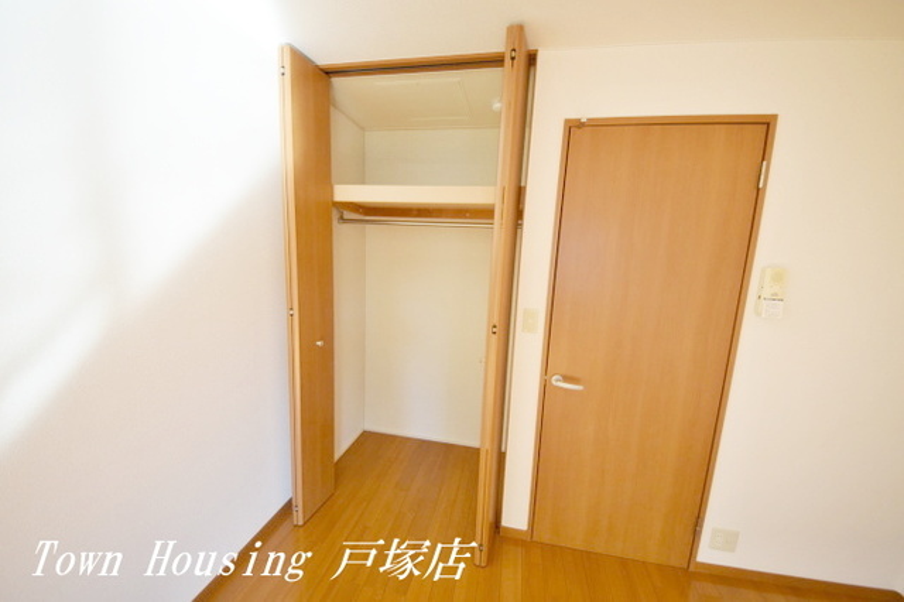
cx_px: 452
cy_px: 301
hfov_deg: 112.6
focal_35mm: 12
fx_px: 301
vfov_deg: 89.9
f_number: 5.6
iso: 400
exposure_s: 1/125
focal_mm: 8
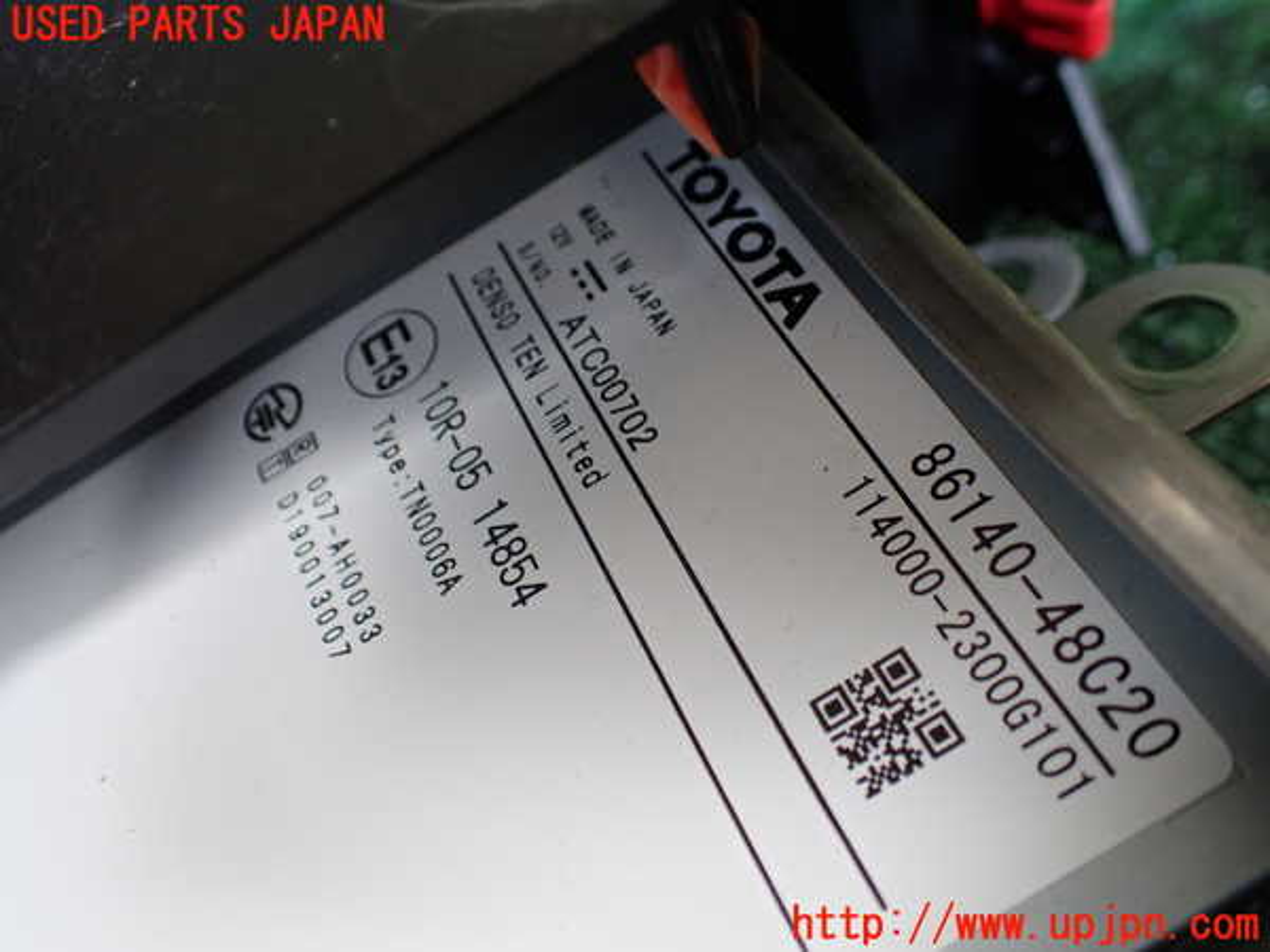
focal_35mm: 30
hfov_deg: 60.0
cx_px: 635
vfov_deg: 46.8
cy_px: 476
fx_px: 1101
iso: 250
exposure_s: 1/125
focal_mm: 5.4
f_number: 2.3
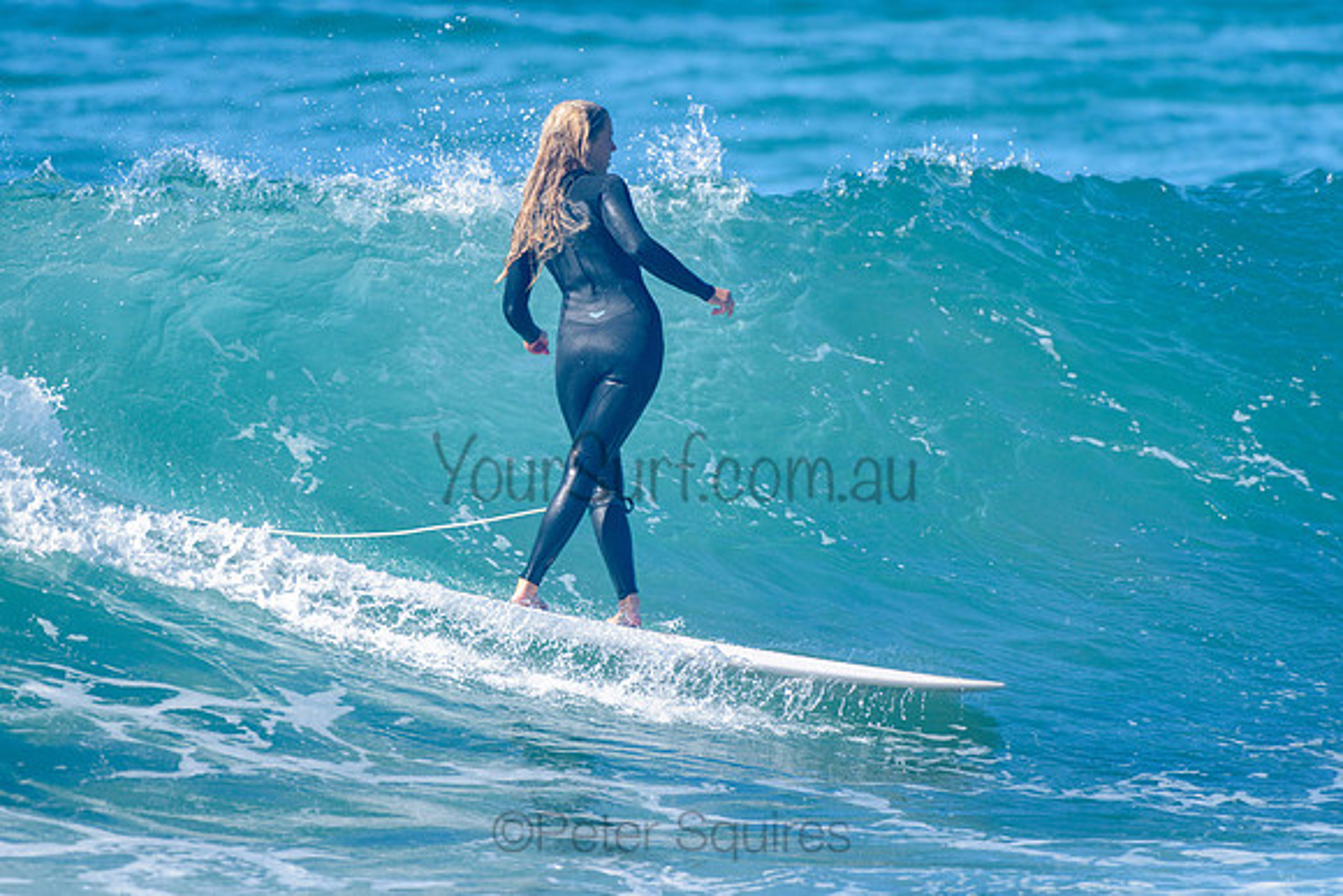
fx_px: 22865
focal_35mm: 613
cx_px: 548
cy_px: 349
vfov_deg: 2.2
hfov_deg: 3.4
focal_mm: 500
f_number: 5.6
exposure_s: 1/2000
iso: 220
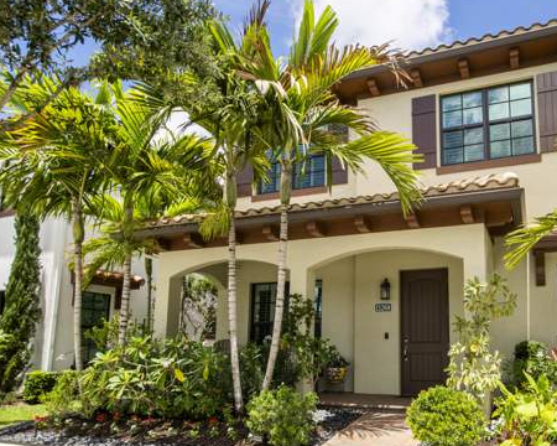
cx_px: 361
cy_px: 295
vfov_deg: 55.7
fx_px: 412
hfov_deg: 66.6
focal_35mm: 25
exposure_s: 1/400
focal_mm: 10
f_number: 8
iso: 100
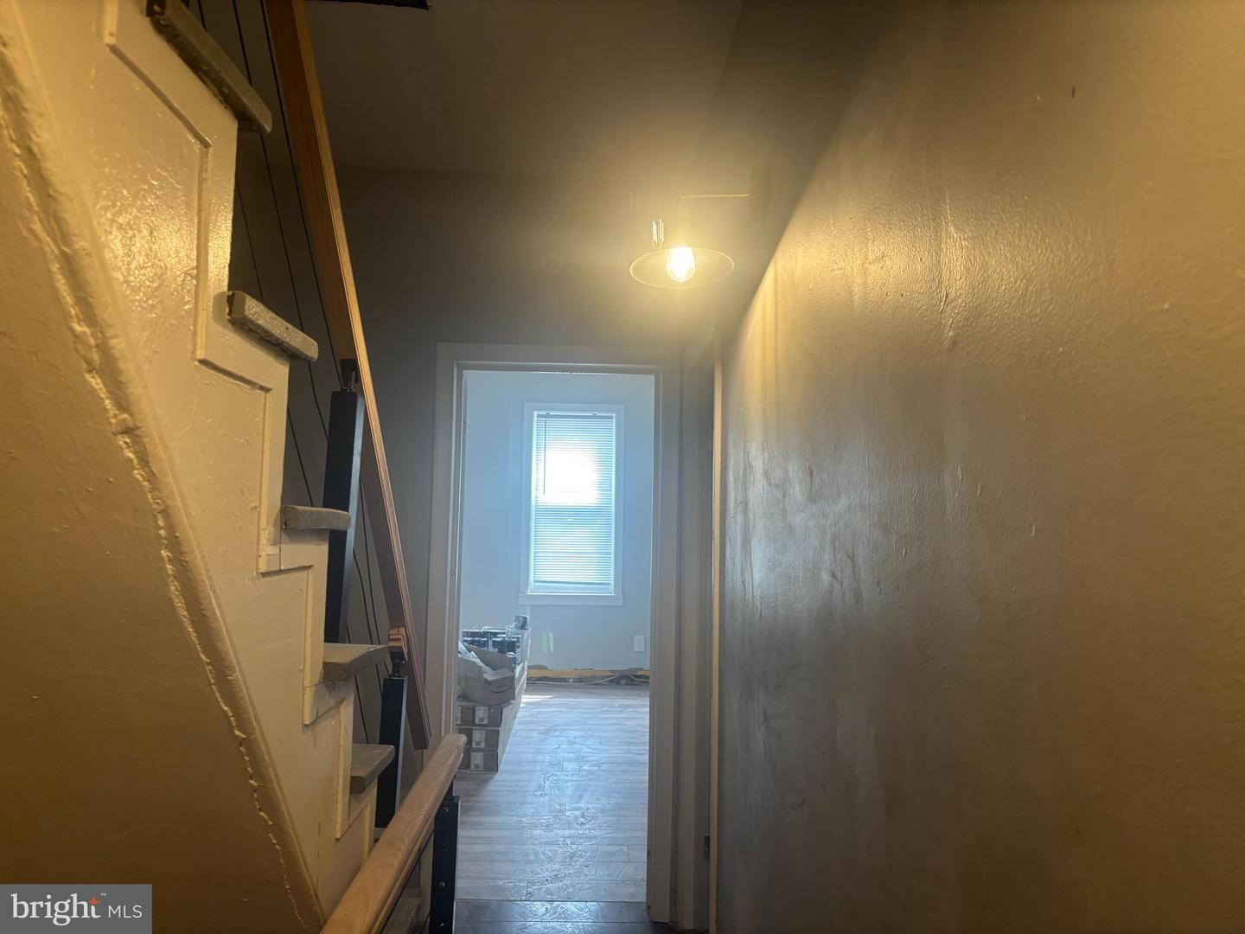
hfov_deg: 67.3
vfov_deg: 53.1
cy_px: 467
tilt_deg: +4.5
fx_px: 935
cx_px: 622
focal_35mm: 26
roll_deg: -1.2
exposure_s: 1/60
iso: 125
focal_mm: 5.96
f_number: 1.6
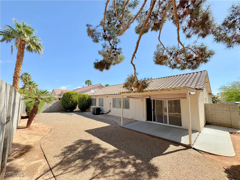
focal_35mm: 14
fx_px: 97
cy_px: 90
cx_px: 120
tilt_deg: +5.2
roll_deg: -0.3
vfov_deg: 85.7
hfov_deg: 102.1
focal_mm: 2.22
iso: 40
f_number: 2.2
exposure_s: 1/1637
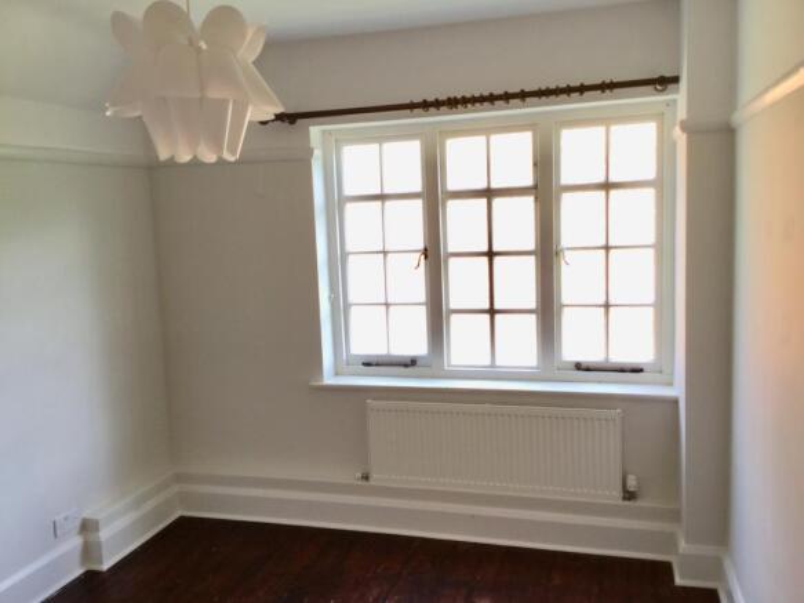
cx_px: 402
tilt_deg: -7.6
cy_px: 302
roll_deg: +2.4
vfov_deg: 45.4
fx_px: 720
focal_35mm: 31
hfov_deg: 58.4
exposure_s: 1/50
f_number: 2.4
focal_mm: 3.3
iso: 25
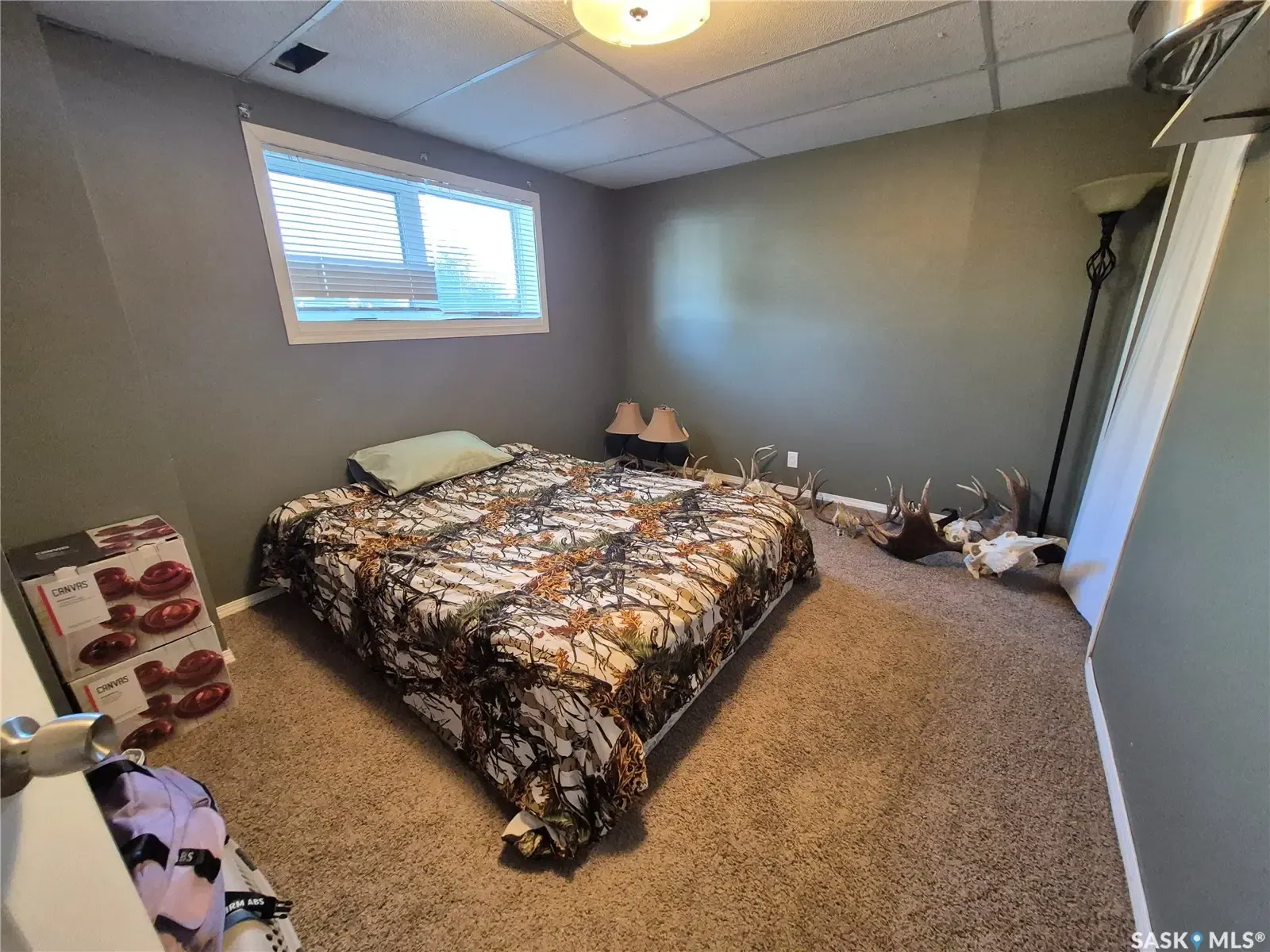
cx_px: 635
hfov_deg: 106.2
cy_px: 476
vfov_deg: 89.9
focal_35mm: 13
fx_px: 477
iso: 640
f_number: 2.2
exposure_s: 1/60
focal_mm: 1.74
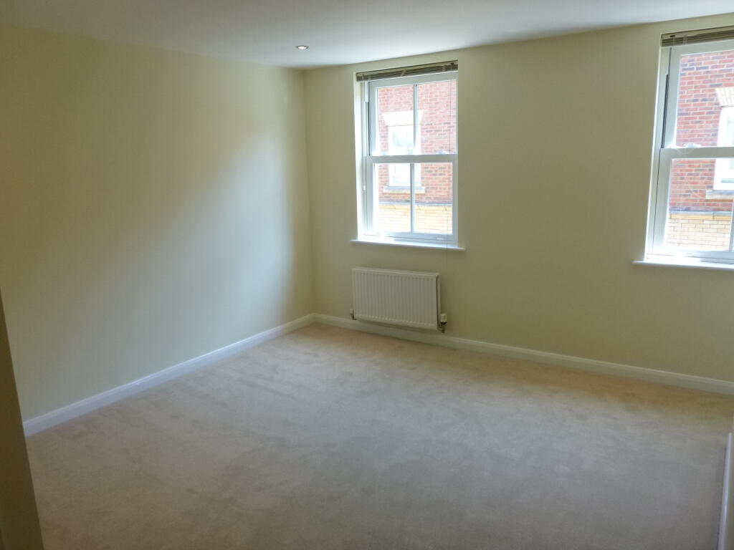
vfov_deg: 54.9
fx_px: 530
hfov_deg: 69.4
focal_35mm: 25
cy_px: 275
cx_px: 367
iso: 200
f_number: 3.1
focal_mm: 4.5
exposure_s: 1/60
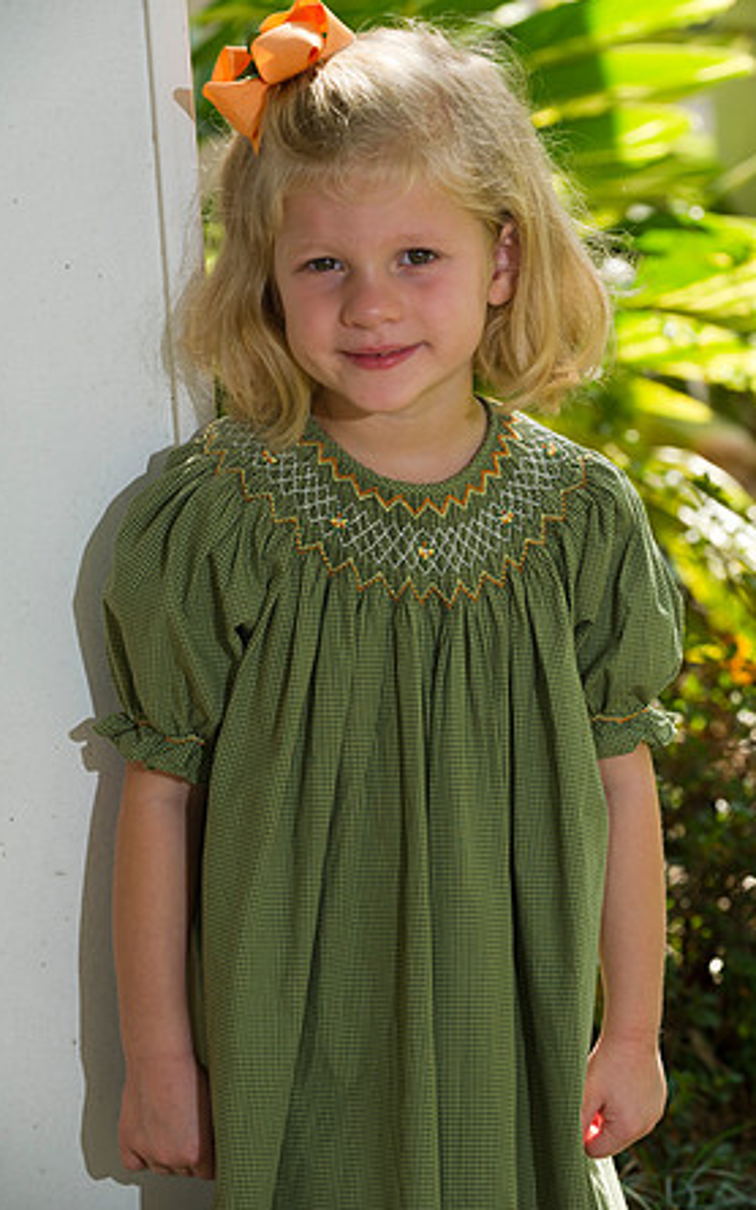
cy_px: 606
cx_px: 393
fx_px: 4749
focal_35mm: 144
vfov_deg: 14.5
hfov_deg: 9.1
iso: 320
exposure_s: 1/160
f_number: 5.6
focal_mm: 140
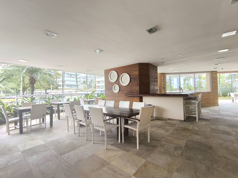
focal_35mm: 16
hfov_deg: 94.5
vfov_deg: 78.1
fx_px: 110
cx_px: 119
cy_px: 89
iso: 80
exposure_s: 1/120
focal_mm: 1.65
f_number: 2.2
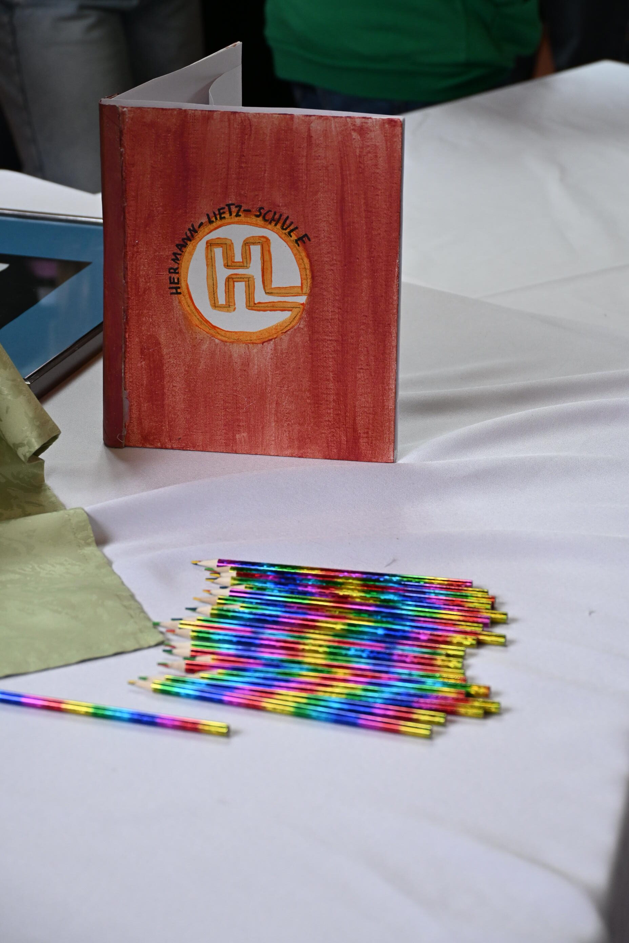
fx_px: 2201
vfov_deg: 24.2
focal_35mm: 84
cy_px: 472
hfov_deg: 16.3
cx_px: 314
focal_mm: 56
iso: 900
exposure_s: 1/200
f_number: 5
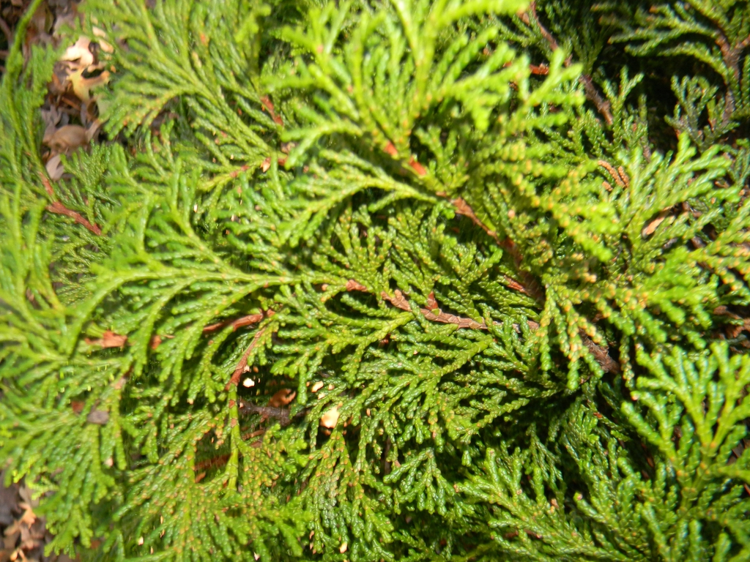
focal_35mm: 36
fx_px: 780
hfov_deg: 51.4
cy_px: 281
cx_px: 375
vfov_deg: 39.7
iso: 200
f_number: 7.4
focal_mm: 6.4
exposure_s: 1/30
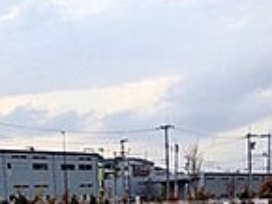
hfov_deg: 33.1
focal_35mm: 58
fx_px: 456
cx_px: 109
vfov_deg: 22.3
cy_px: 275
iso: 48
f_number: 2.2
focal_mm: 1.83
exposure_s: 1/393
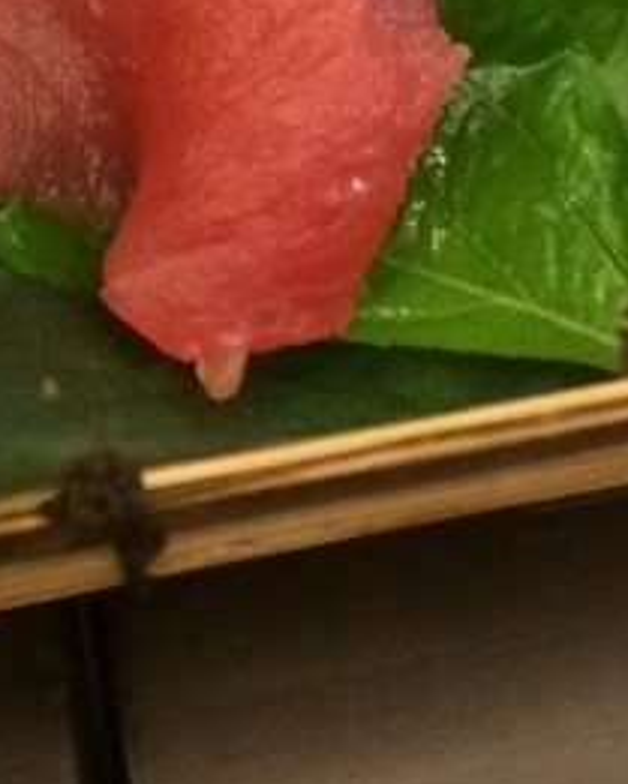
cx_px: 643
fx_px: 3019
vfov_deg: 12.8
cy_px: -808
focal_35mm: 130
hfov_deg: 11.7
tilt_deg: -52.9
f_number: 2.2
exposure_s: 1/24
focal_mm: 4.15
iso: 320
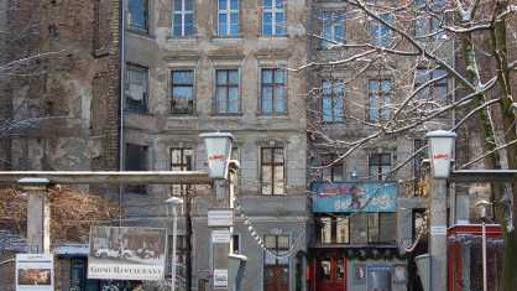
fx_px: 793
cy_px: 157
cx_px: 365
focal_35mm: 58
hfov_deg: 35.6
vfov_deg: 20.8
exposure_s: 1/200
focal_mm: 23
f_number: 7.1
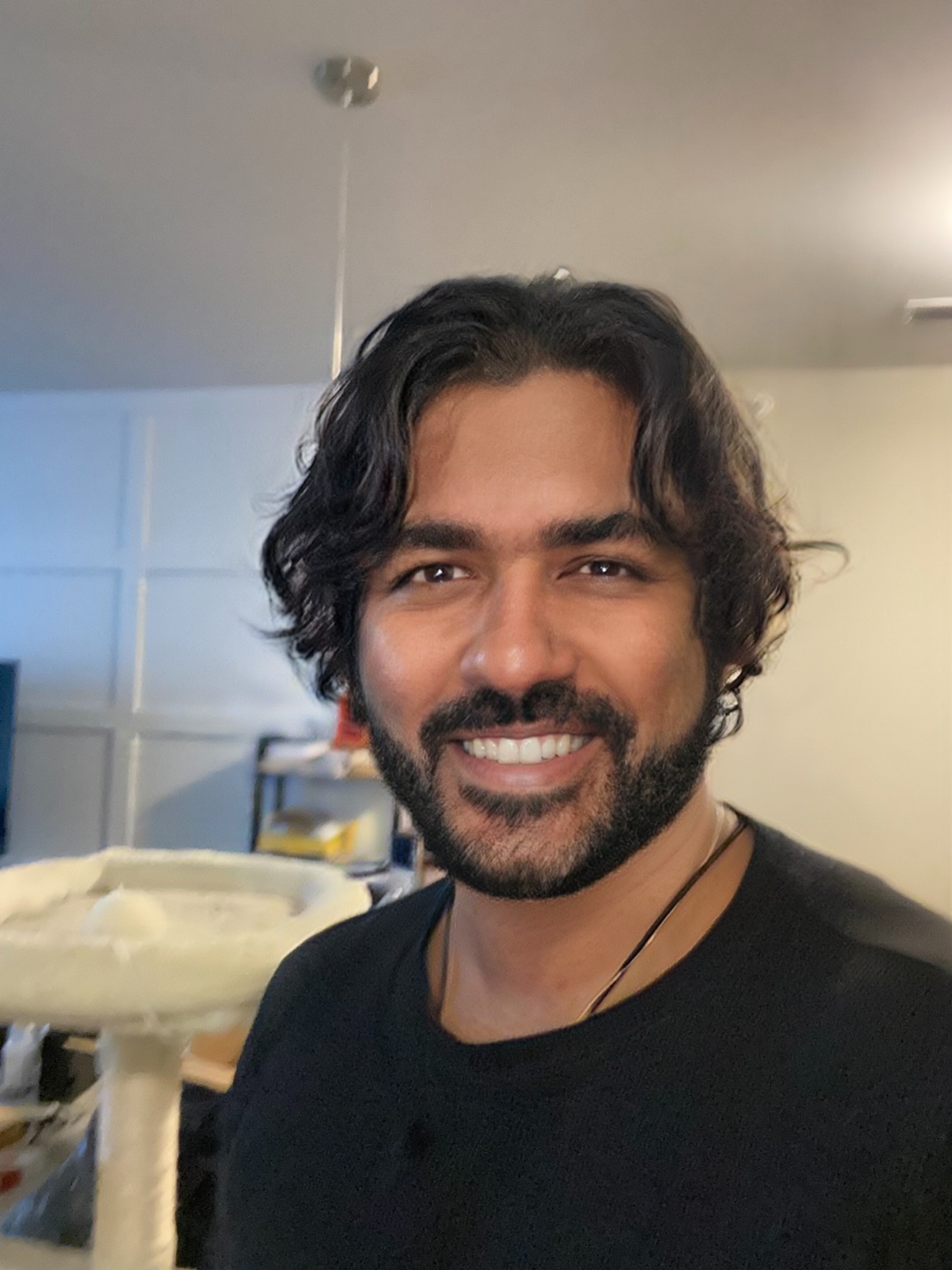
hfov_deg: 46.8
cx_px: 476
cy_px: 635
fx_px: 1100
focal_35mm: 30
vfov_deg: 60.0
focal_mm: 2.71
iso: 1000
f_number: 2.2
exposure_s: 1/26
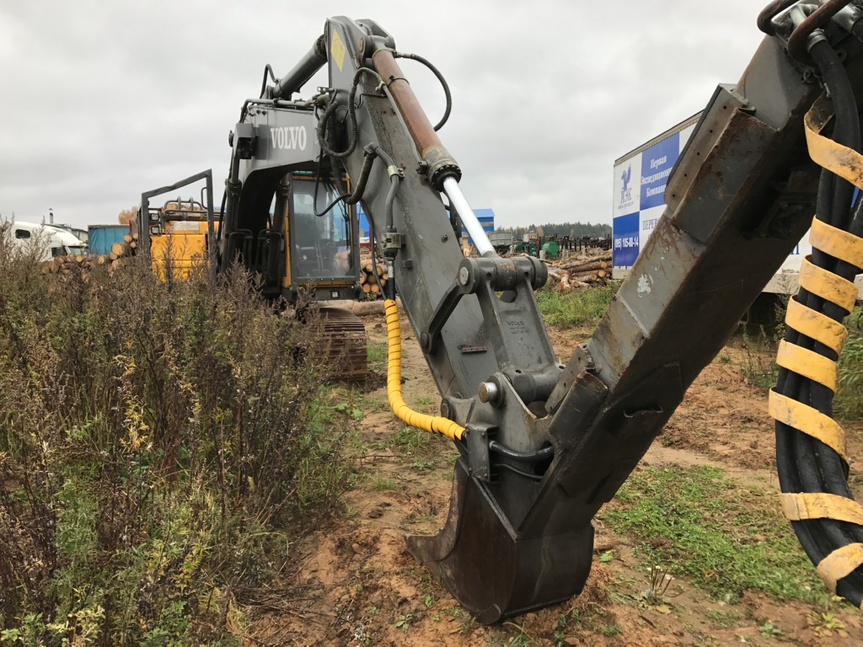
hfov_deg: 63.4
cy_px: 324
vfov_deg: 49.7
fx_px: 698
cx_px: 432
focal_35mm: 28
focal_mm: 3.99
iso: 20
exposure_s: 1/270
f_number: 1.8
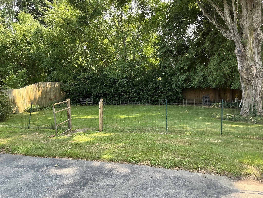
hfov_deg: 63.4
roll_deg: +1.3
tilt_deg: -5.1
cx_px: 132
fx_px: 213
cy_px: 99
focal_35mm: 28
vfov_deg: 49.7
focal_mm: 3
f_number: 1.8
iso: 20
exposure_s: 1/122
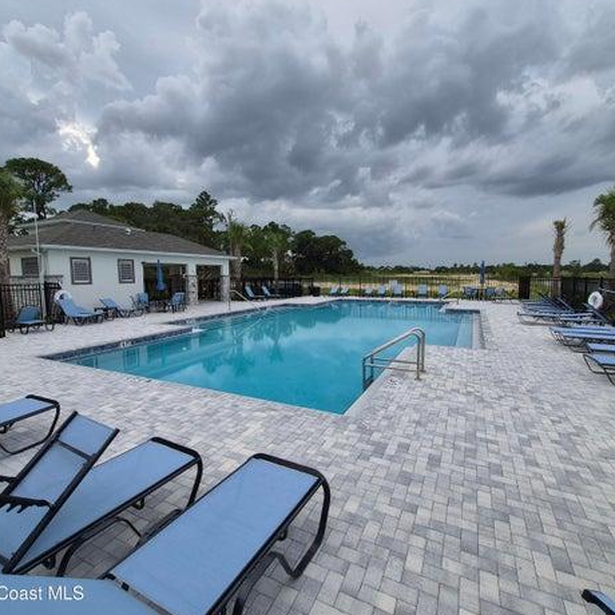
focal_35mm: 16
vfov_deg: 87.4
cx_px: 308
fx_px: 322
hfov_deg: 87.4
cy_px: 302
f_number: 2.2
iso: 40
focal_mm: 1.74
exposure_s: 1/1284
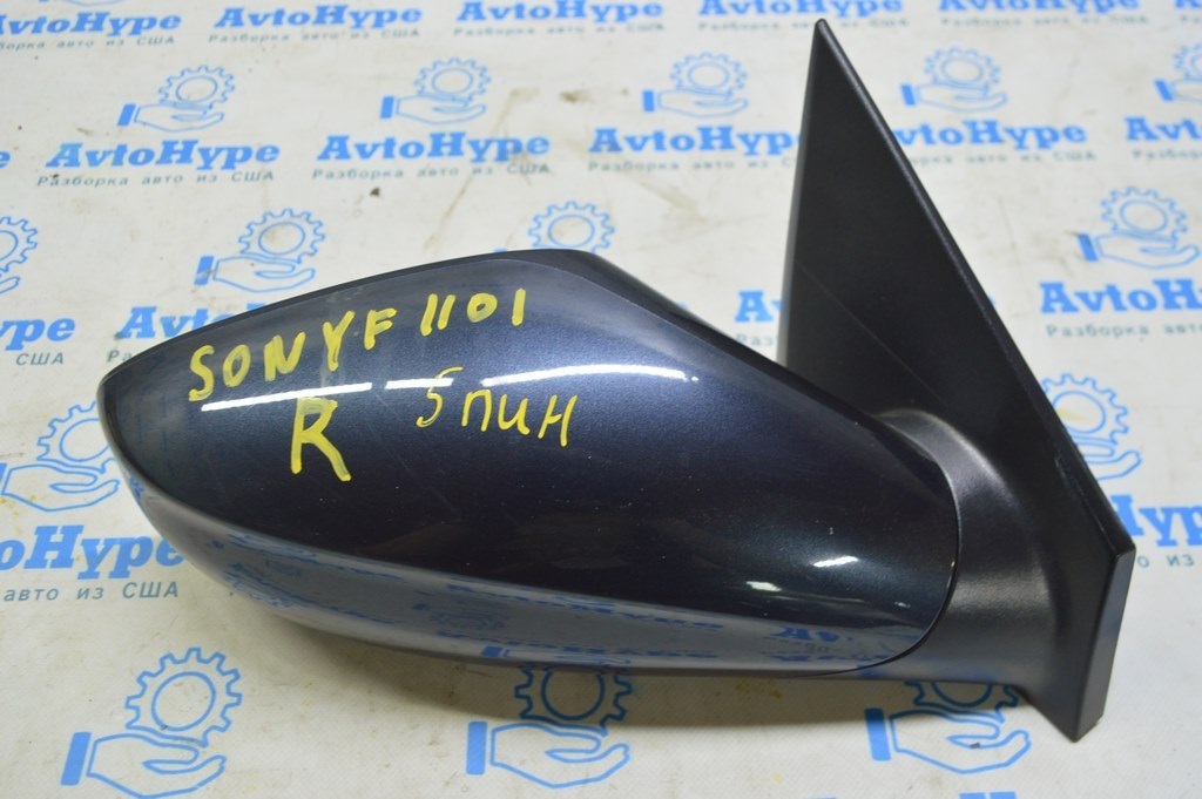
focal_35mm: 34
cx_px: 601
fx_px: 1151
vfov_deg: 38.3
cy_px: 400
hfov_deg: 55.1
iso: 400
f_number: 5.6
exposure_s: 1/20
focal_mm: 23
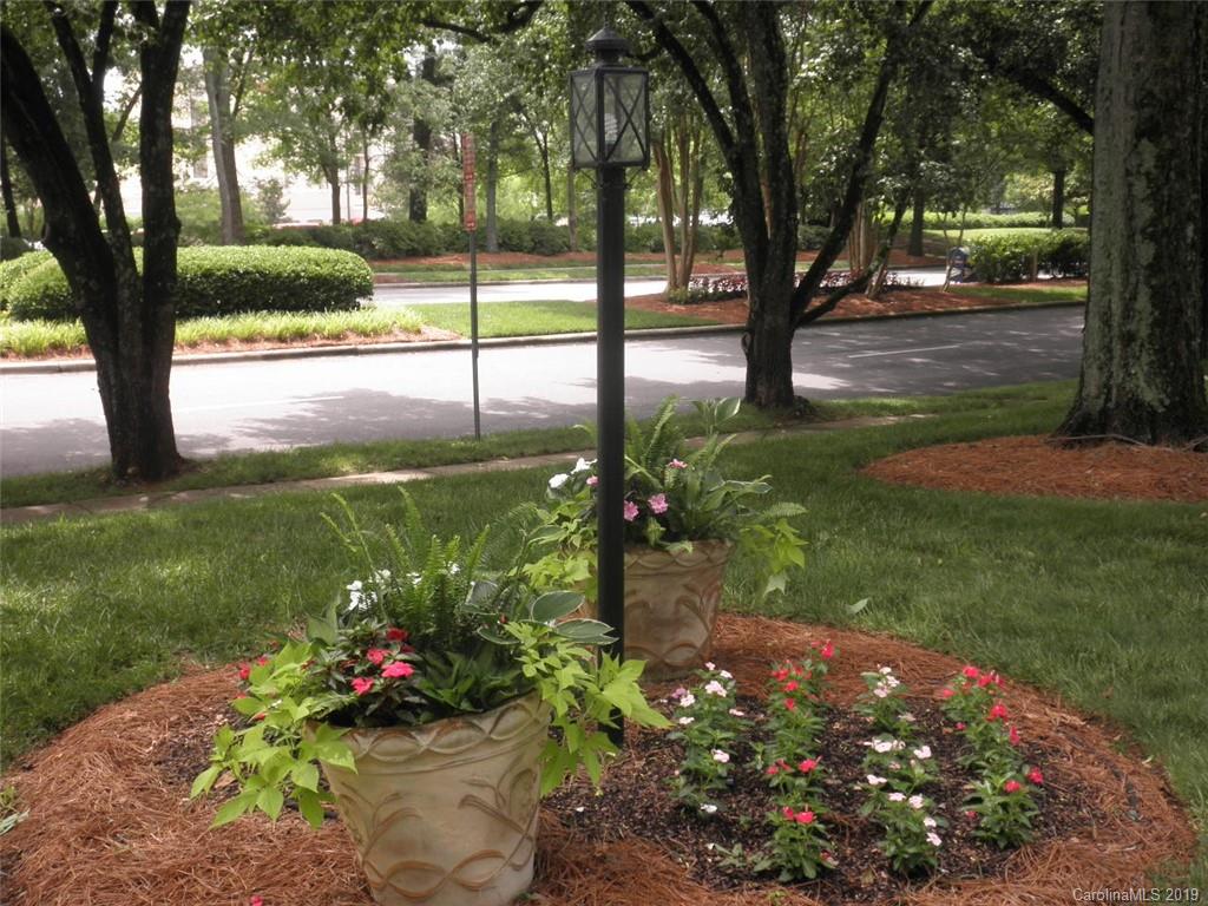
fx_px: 1535
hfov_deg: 42.9
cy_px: 453
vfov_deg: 32.9
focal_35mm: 44
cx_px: 604
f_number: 3.4
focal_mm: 7.9
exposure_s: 1/125
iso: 64
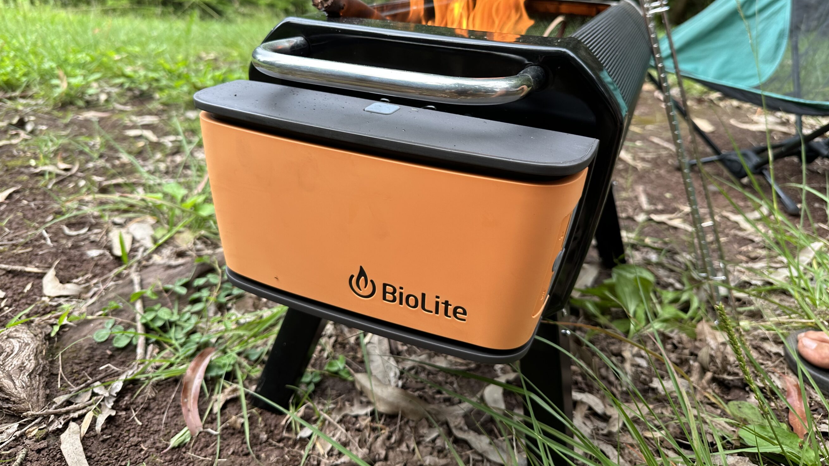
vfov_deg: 42.2
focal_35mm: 27
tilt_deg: -20.1
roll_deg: -8.5
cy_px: 148
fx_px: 594
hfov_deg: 69.9
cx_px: 420
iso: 64
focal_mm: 6.86
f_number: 1.78
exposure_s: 1/202
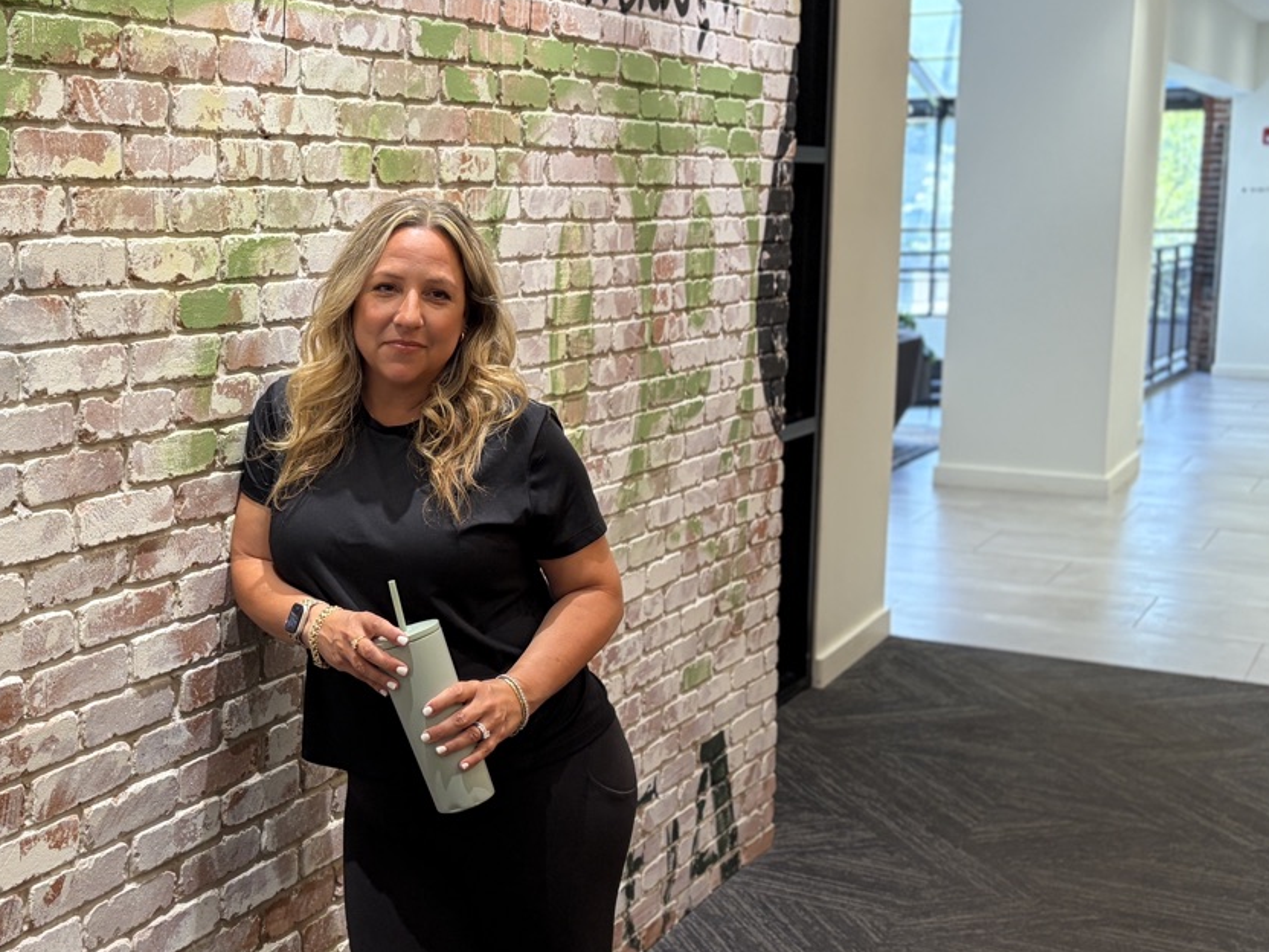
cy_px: 442
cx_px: 217
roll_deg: +0.4
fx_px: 1833
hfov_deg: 36.6
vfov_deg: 29.1
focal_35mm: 50
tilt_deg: -6.6
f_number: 1.6
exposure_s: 1/60
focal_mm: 5.96
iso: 64
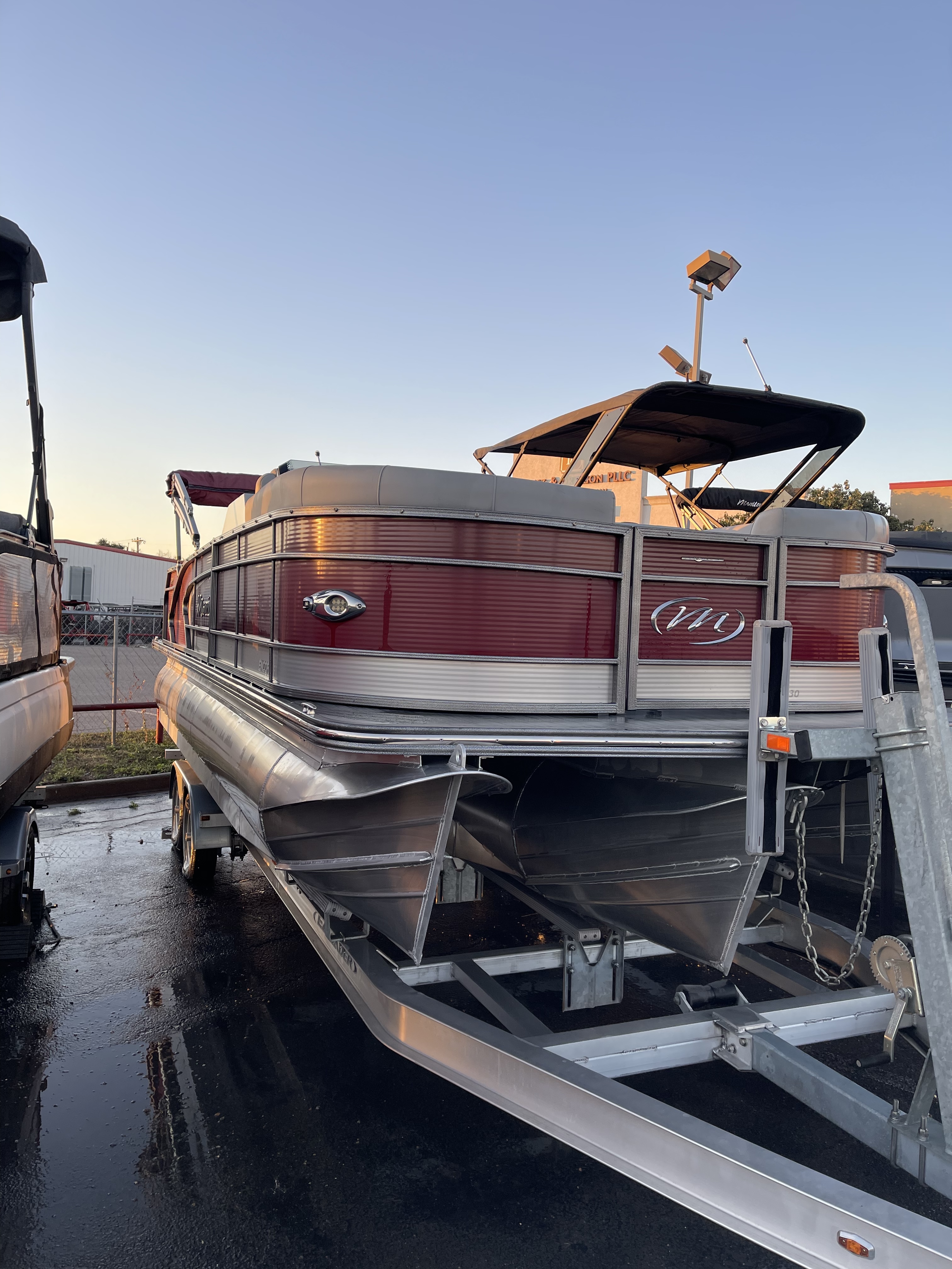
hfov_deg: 53.1
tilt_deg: -2.0
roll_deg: -3.3
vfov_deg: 67.3
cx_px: 476
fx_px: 953
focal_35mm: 26
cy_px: 634
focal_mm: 5.1
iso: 32
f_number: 1.6
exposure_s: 1/345
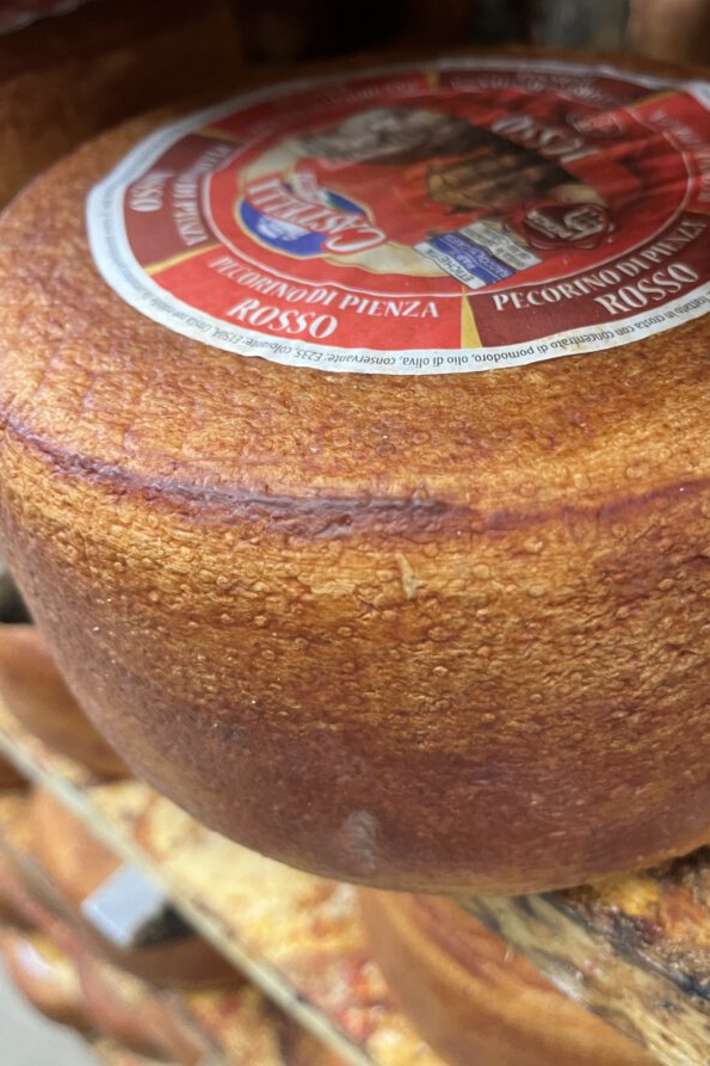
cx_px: 450
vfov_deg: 60.1
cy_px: 467
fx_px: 917
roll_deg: +2.6
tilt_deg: -38.2
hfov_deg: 42.0
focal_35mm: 31
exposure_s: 1/50
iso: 250
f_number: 1.6
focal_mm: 5.1
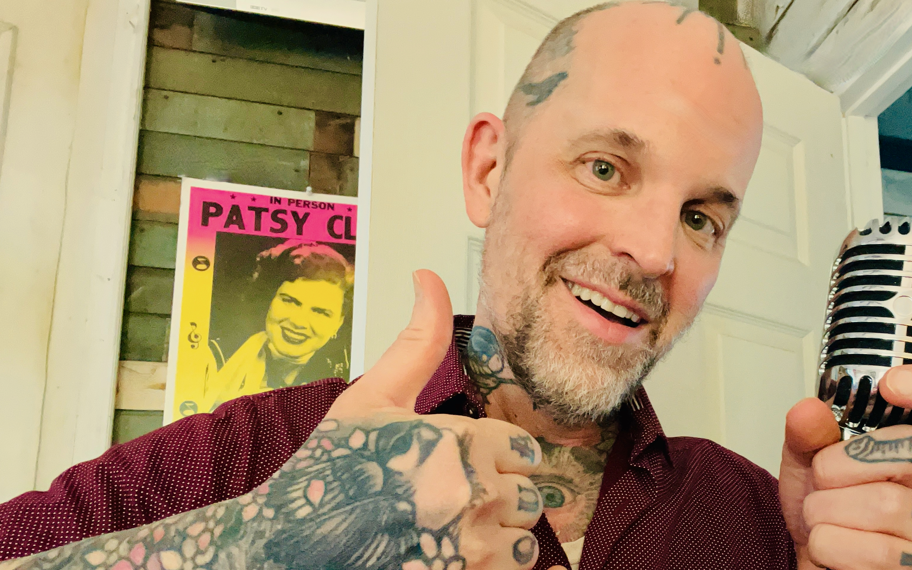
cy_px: 413
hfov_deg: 58.5
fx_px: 795
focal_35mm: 32
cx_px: 598
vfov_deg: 38.6
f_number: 2.2
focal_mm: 2.71
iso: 800
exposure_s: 1/21
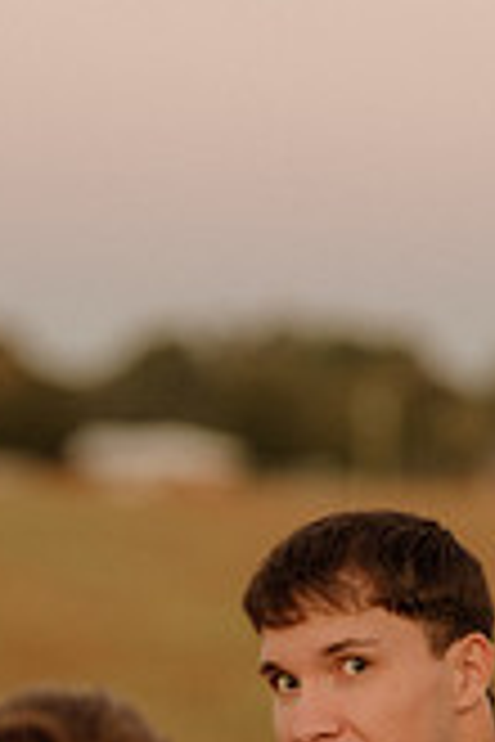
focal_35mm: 232
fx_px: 4785
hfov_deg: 5.9
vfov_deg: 8.7
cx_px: 392
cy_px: 967
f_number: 1.8
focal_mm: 85
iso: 200
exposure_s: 1/125
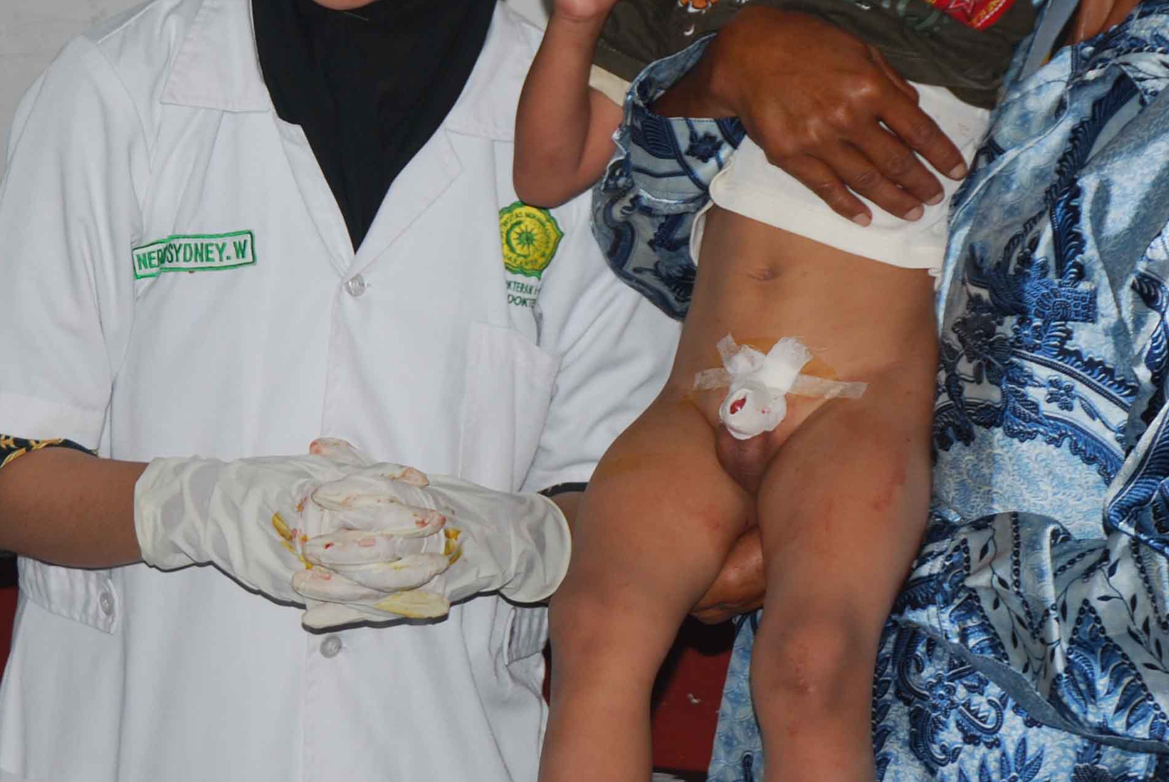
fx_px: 4389
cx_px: 340
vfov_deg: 10.2
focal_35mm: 135
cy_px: 167
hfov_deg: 15.1
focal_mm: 44
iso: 200
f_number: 4.5
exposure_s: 1/60
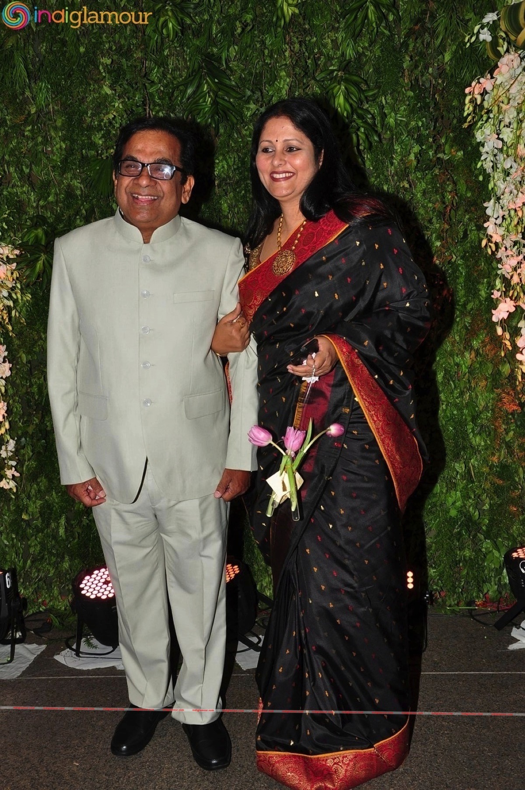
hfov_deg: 34.1
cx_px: 262
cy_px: 395
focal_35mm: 39
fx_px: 855
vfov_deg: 49.6
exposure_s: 1/125
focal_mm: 26
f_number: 7.1
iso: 200
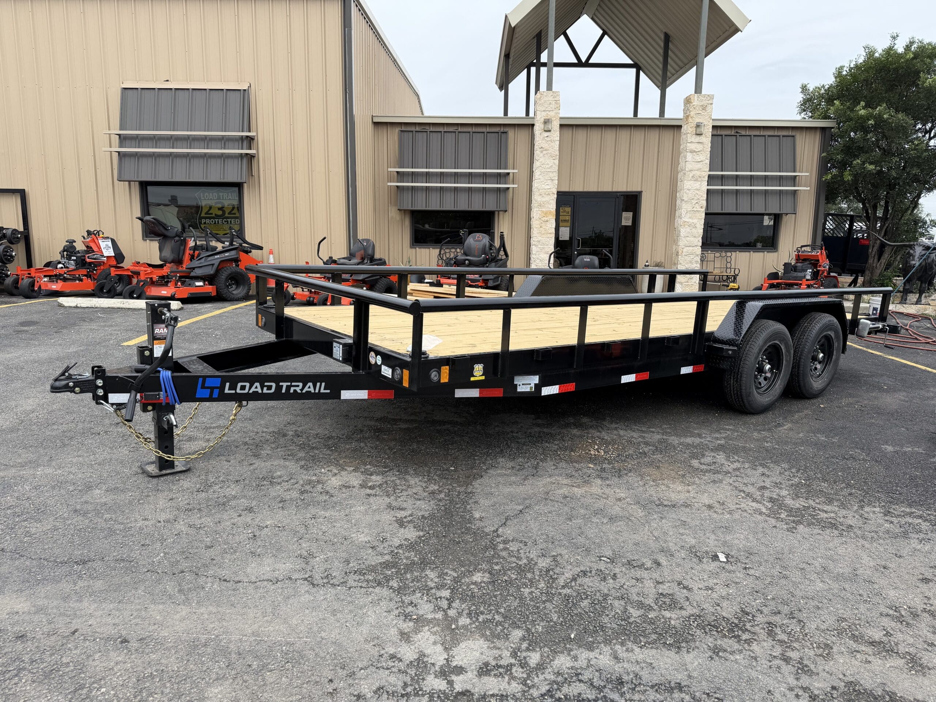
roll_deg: -1.0
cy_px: 351
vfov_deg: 56.8
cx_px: 468
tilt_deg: -9.3
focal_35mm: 24
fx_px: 649
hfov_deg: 71.6
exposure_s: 1/2299
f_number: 1.78
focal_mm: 6.76
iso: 80
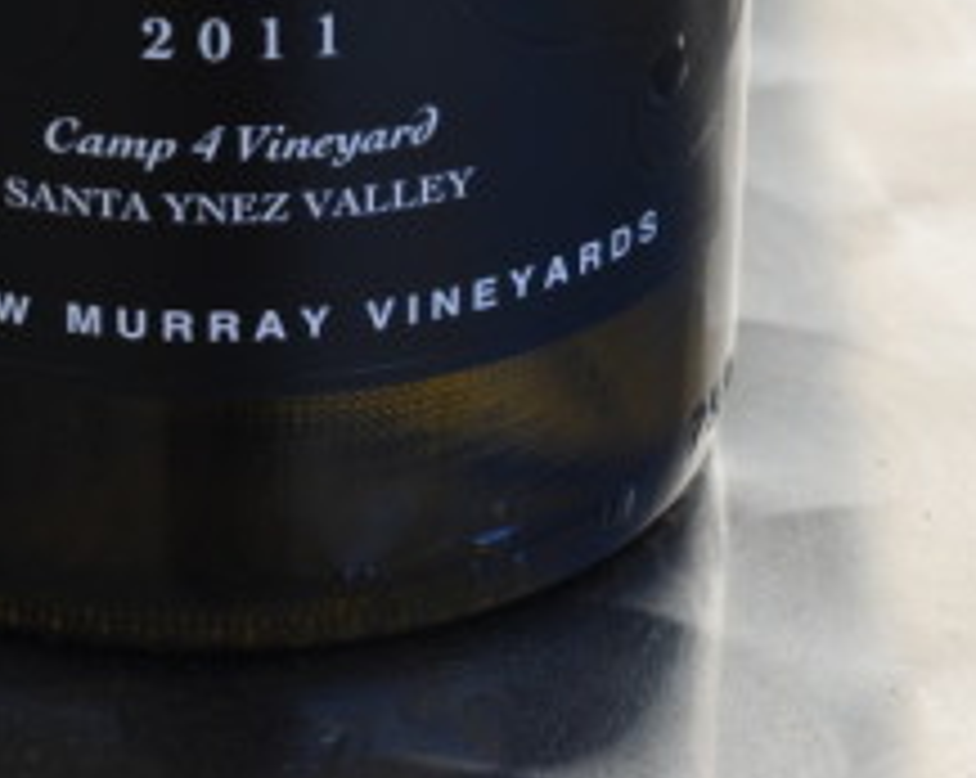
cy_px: 47
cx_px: 670
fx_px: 5798
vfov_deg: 7.7
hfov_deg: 9.6
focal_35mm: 201
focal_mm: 50
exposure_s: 1/250
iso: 200
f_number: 8
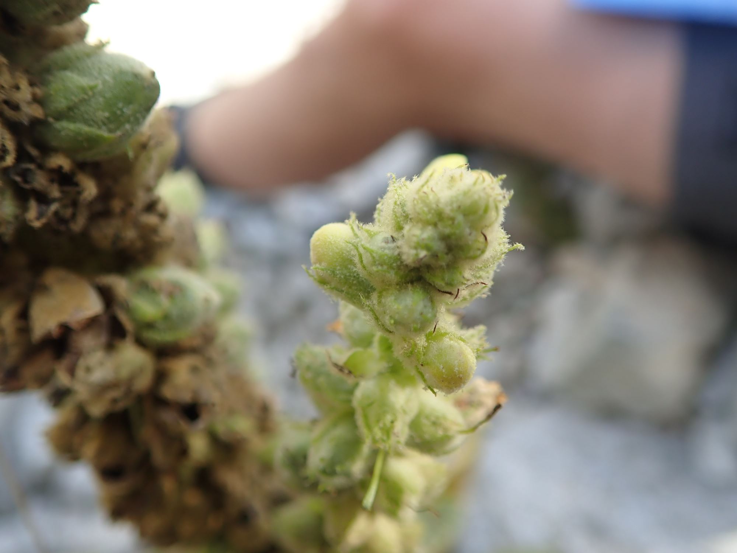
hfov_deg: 60.0
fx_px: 639
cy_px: 276
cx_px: 368
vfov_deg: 46.8
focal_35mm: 30
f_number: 2.3
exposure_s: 1/200
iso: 100
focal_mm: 5.5
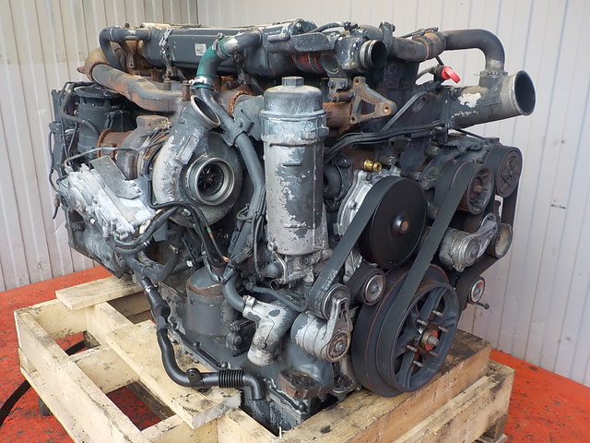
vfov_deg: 46.8
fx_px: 511
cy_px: 222
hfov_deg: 60.0
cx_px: 295
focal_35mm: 30
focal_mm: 4.1
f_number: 3.3
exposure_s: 1/30
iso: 220
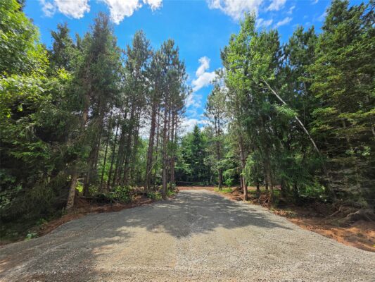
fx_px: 141
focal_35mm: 13
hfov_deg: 106.2
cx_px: 188
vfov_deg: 89.9
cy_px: 141
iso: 32
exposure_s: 1/2077
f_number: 1.9
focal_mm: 2.2
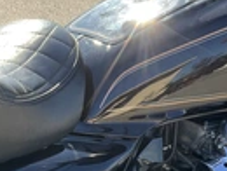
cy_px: 188
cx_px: 79
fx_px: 585
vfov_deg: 16.2
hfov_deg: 21.9
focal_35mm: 89
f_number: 1.8
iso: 25
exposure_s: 1/292
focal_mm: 3
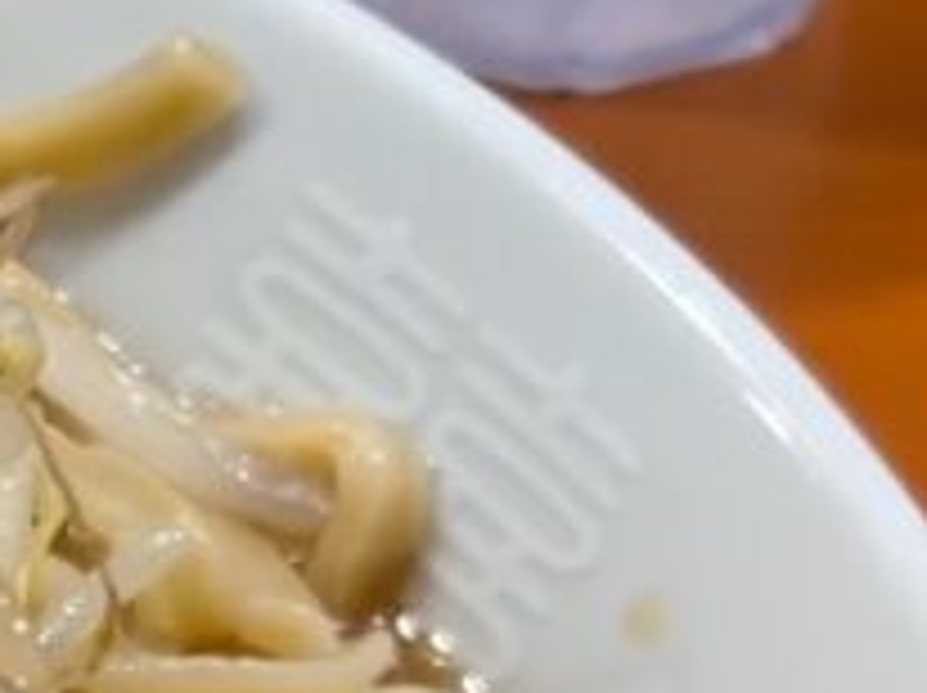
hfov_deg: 7.4
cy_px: 1318
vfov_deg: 5.6
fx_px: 6928
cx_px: -796
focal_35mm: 259
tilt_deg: -53.6
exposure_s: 1/33
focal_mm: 5.96
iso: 100
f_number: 1.6
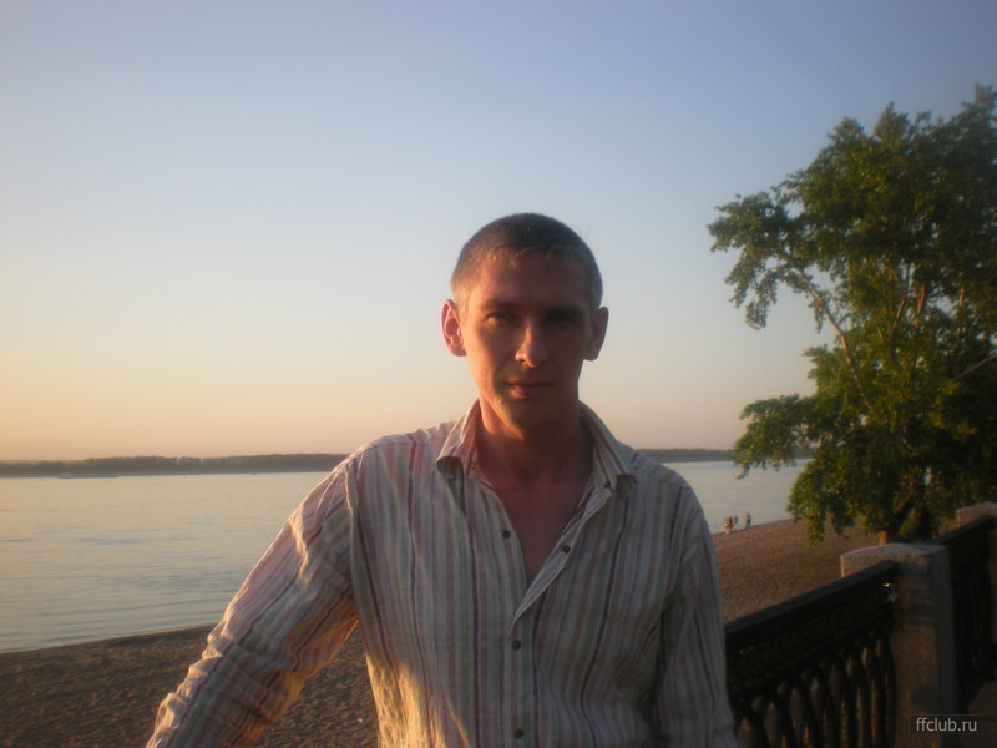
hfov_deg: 49.0
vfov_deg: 37.7
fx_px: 1094
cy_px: 374
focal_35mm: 38
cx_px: 498
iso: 64
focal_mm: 6.3
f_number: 4.6
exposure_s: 1/130
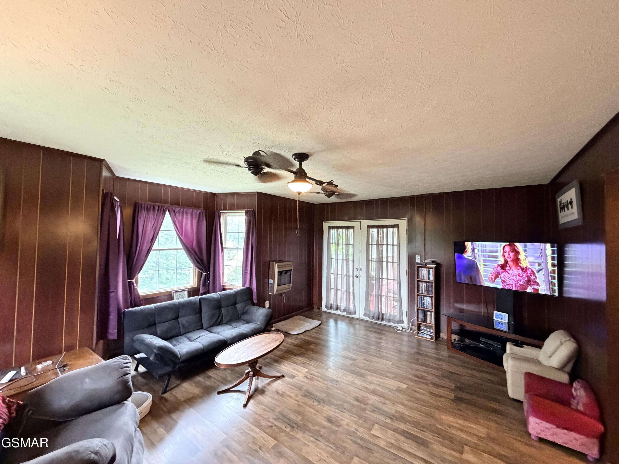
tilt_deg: +1.0
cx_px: 310
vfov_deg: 85.7
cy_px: 232
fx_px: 250
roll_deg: -0.7
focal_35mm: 14
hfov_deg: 102.1
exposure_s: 1/60
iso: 640
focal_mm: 2.22
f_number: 2.2
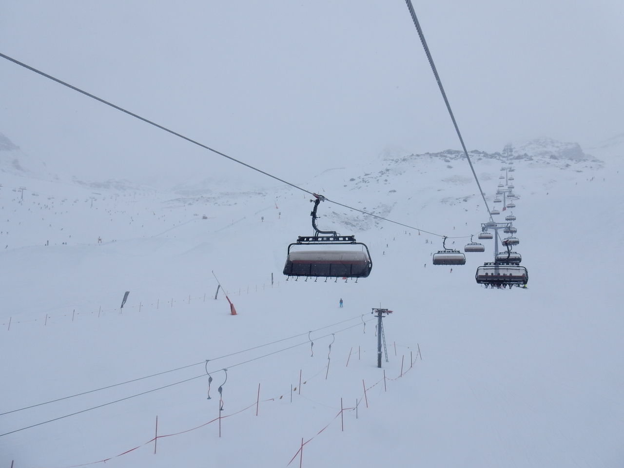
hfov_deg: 69.4
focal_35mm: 25
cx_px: 312
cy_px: 234
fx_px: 451
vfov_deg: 54.9
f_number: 4.8
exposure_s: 1/2000
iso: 125
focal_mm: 4.5
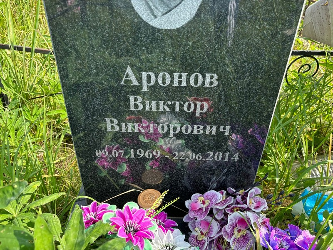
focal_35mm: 26
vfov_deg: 53.1
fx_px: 250
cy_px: 125
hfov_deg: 67.3
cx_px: 166
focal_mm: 5.96
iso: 50
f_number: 1.6
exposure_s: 1/594
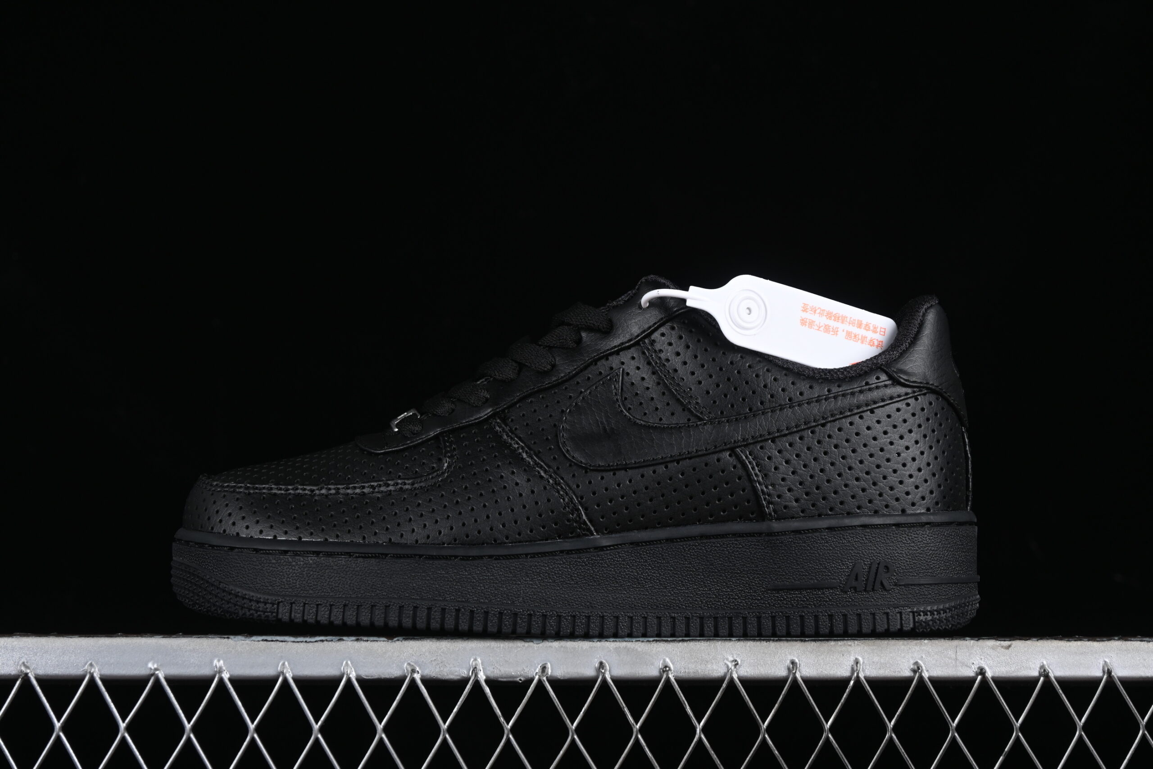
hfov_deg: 27.0
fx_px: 2402
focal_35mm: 75
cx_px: 576
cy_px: 384
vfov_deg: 18.2
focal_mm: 50
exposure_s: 1/160
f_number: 6.3
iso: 160
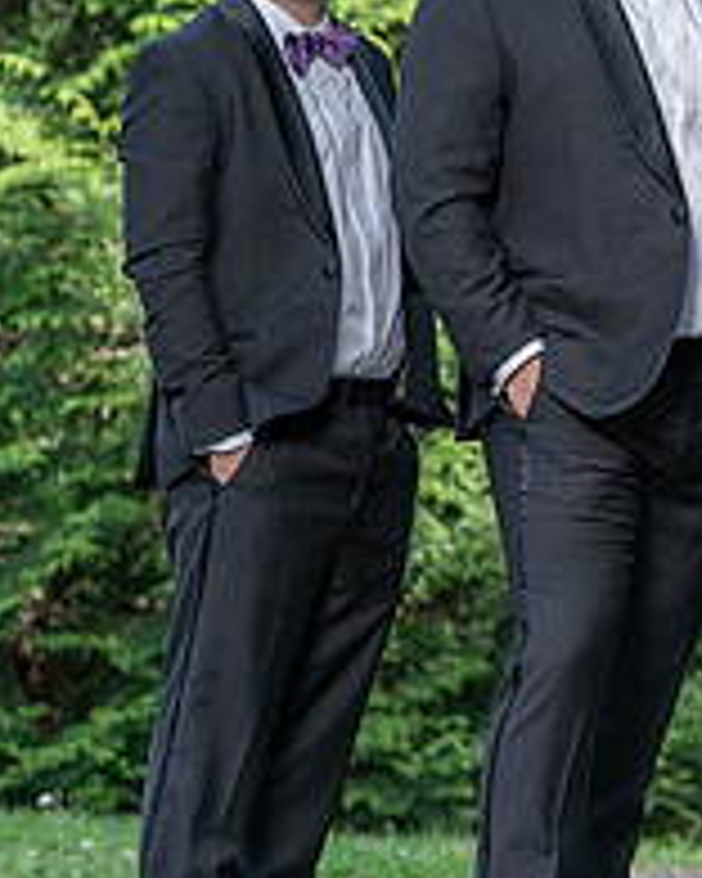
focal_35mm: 237
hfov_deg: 6.4
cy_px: 226
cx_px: 1208
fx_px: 6155
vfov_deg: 8.1
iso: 100
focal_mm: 81
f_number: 4
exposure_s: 1/200
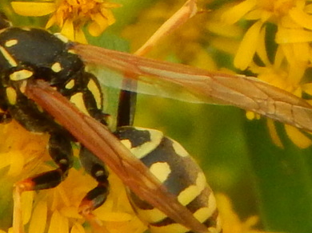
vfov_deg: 3.3
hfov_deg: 4.4
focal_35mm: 453
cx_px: 124
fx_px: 4080
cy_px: 132
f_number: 5.4
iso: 220
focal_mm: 37.1
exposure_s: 1/250
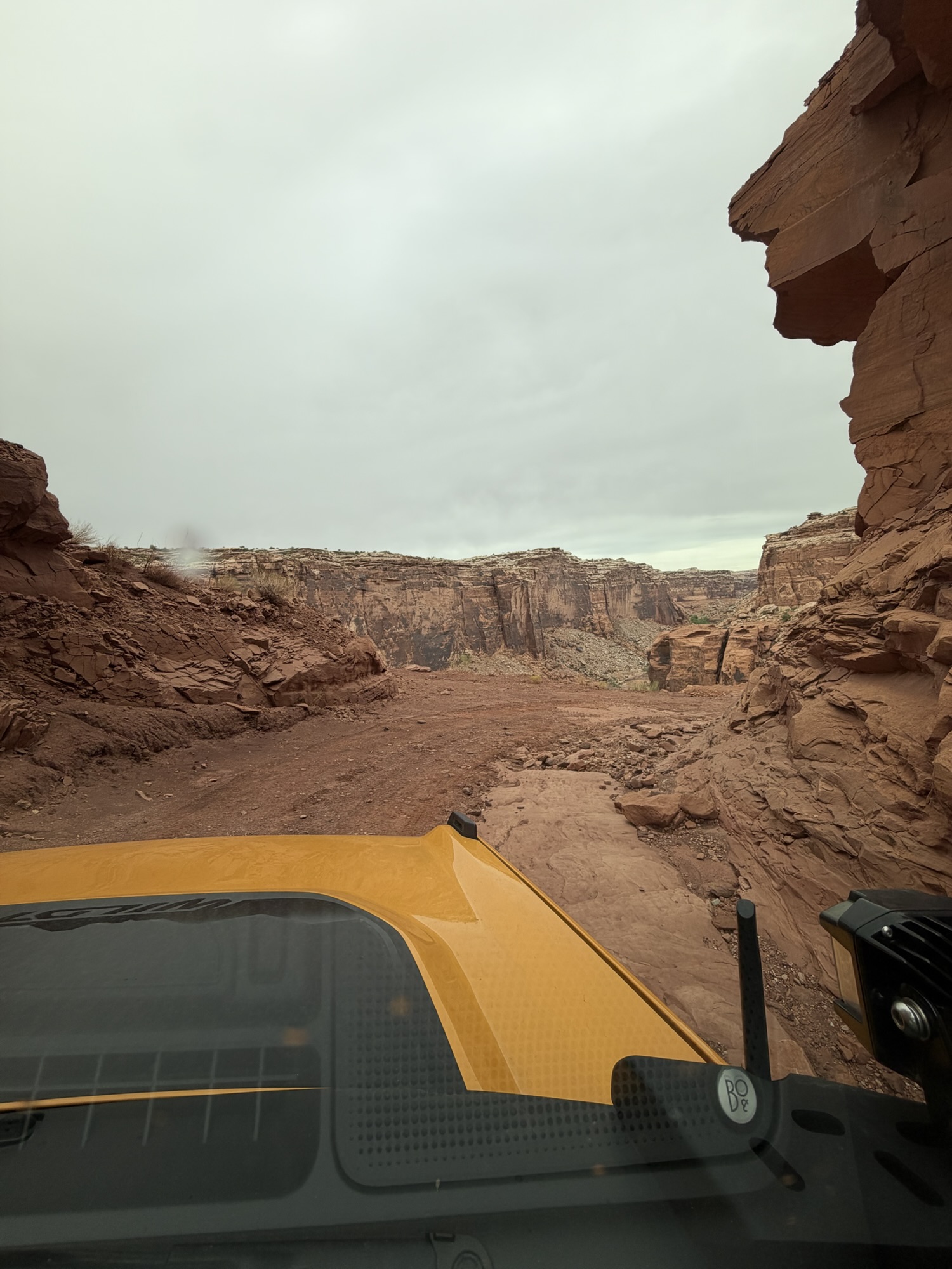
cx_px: 476
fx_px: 513
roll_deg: +4.1
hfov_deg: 85.7
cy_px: 634
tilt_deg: -3.8
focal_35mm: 14
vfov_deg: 102.1
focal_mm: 2.22
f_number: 2.2
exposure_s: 1/770
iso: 32
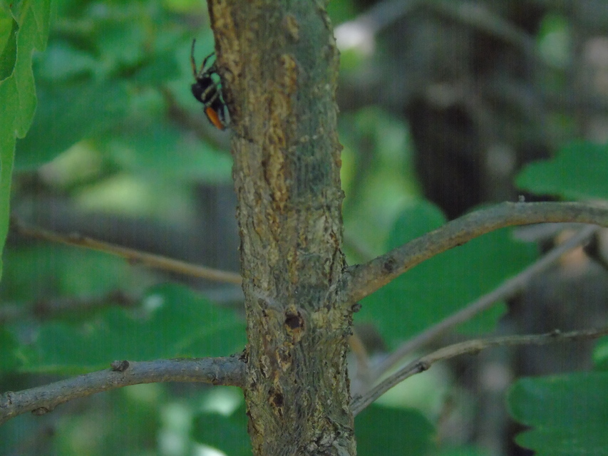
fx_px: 2494
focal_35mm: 142
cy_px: 228
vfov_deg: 10.4
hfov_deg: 13.9
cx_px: 304
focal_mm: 25
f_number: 4.7
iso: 800
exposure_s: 1/800
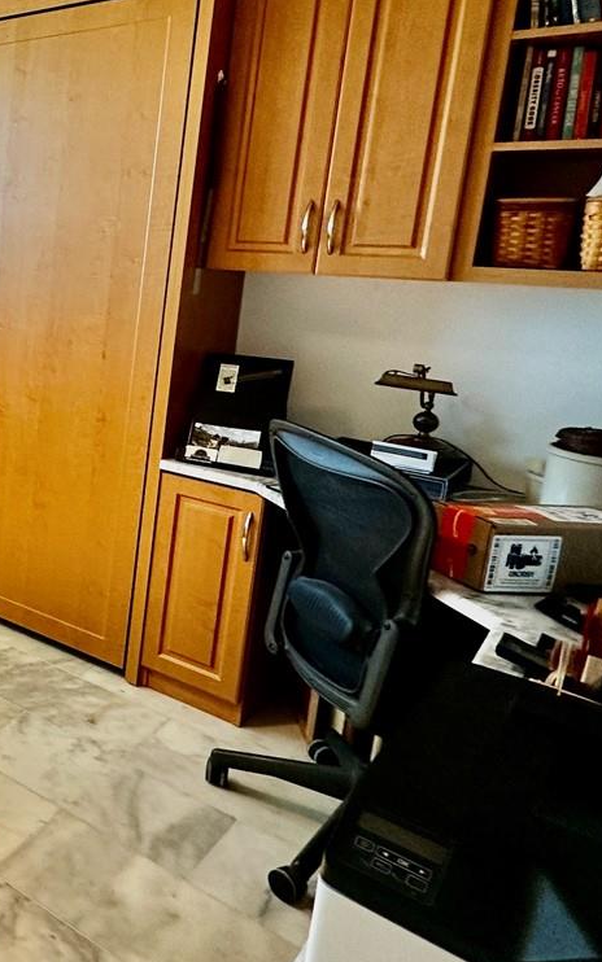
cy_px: 381
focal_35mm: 32
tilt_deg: -9.7
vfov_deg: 59.1
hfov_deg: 30.9
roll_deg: -1.9
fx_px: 840
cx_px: -180
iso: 160
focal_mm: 2.22
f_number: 2.2
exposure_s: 1/60
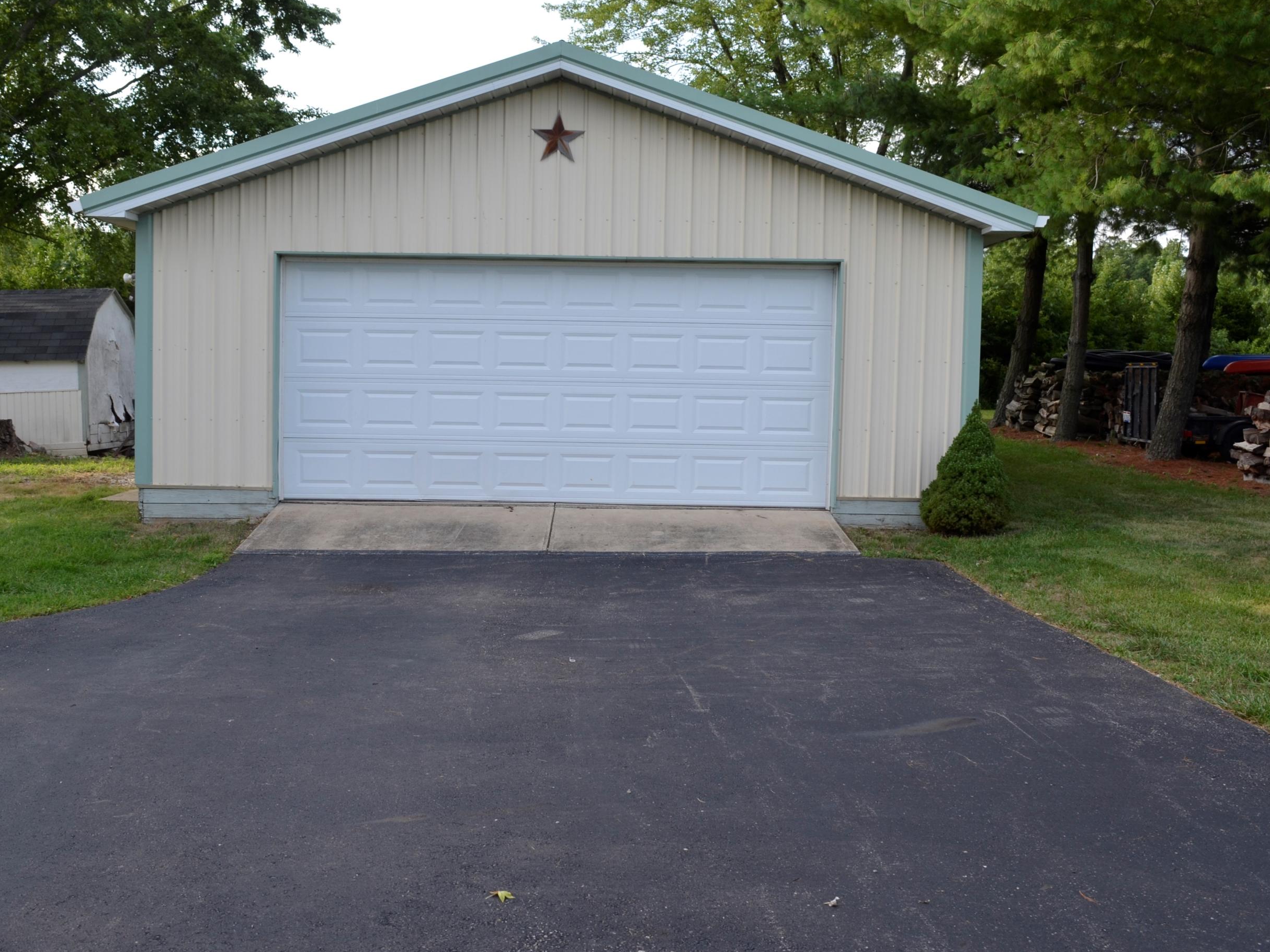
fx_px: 1174
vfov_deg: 44.2
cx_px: 591
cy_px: 473
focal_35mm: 32
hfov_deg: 56.8
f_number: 7.1
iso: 200
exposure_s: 1/200
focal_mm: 18
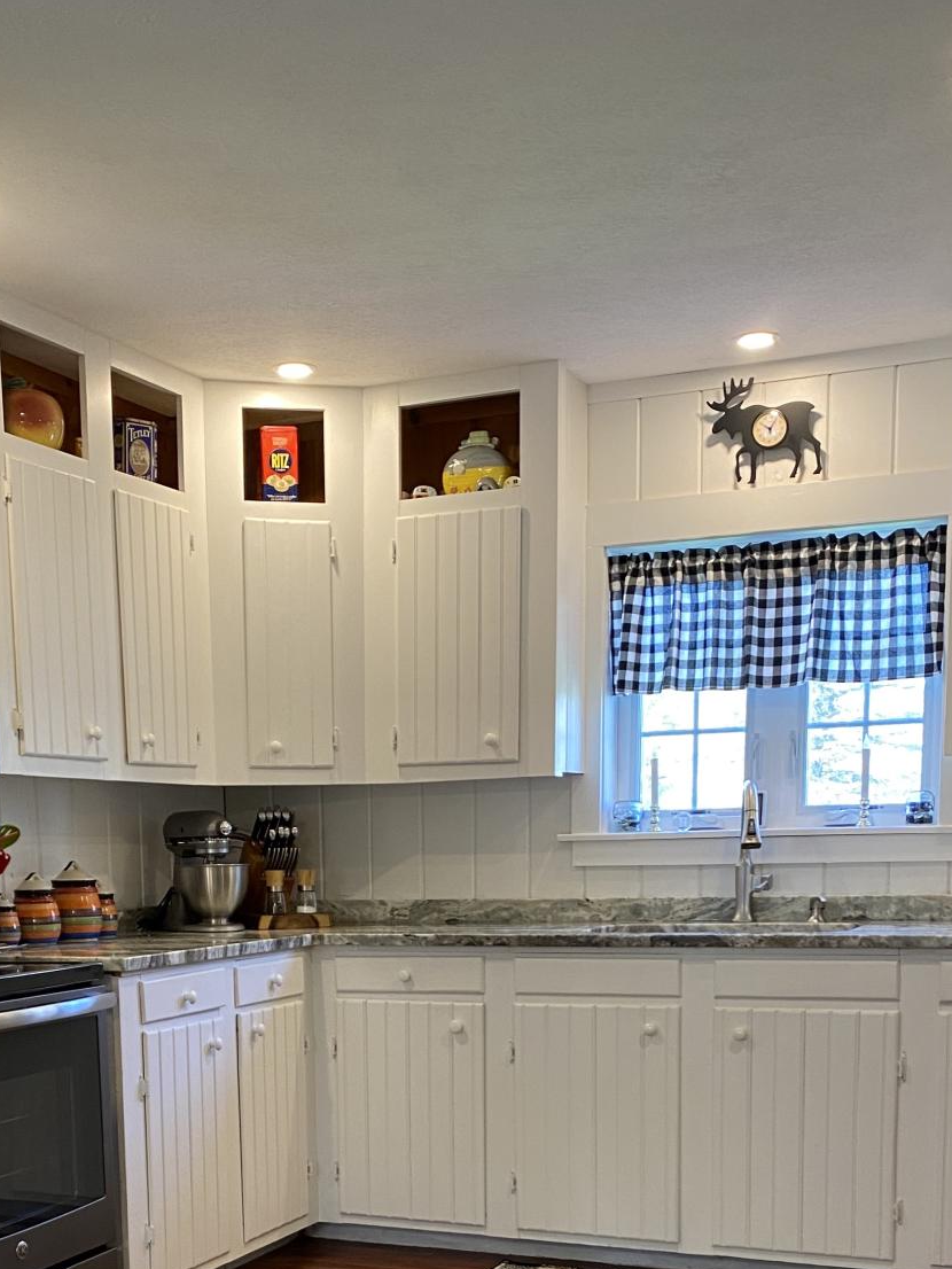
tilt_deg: -8.1
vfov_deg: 38.0
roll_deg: +2.7
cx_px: 353
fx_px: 1723
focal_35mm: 47
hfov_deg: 30.8
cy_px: 1119
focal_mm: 4.25
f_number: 1.8
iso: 160
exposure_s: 1/60
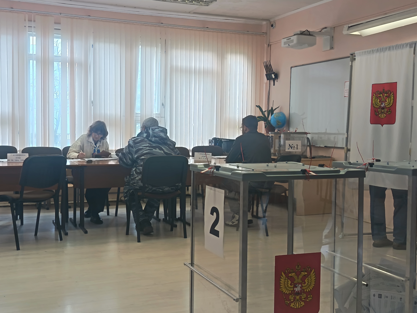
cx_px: 208
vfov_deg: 32.9
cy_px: 156
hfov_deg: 42.9
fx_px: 530
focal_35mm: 44
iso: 506
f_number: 1.75
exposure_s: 1/120
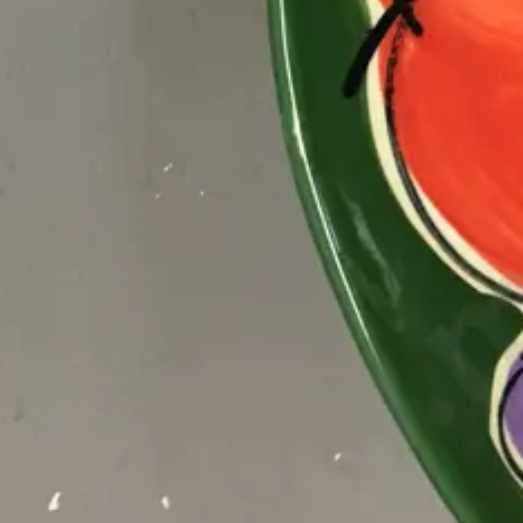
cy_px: -60
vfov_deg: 15.1
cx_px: 1021
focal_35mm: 112
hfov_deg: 13.5
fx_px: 1914
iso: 64
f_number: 2.2
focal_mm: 4.15
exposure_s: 1/17
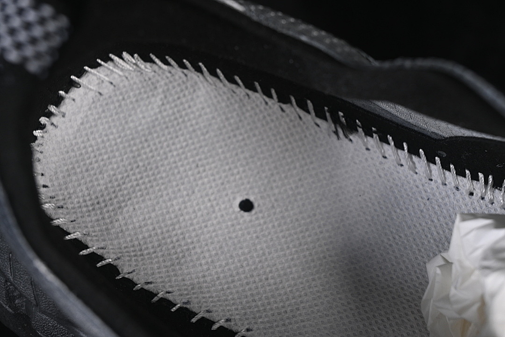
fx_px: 1052
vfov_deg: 18.2
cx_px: 252
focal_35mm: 75
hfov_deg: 27.0
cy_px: 168
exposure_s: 1/60
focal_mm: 50
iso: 160
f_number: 6.3
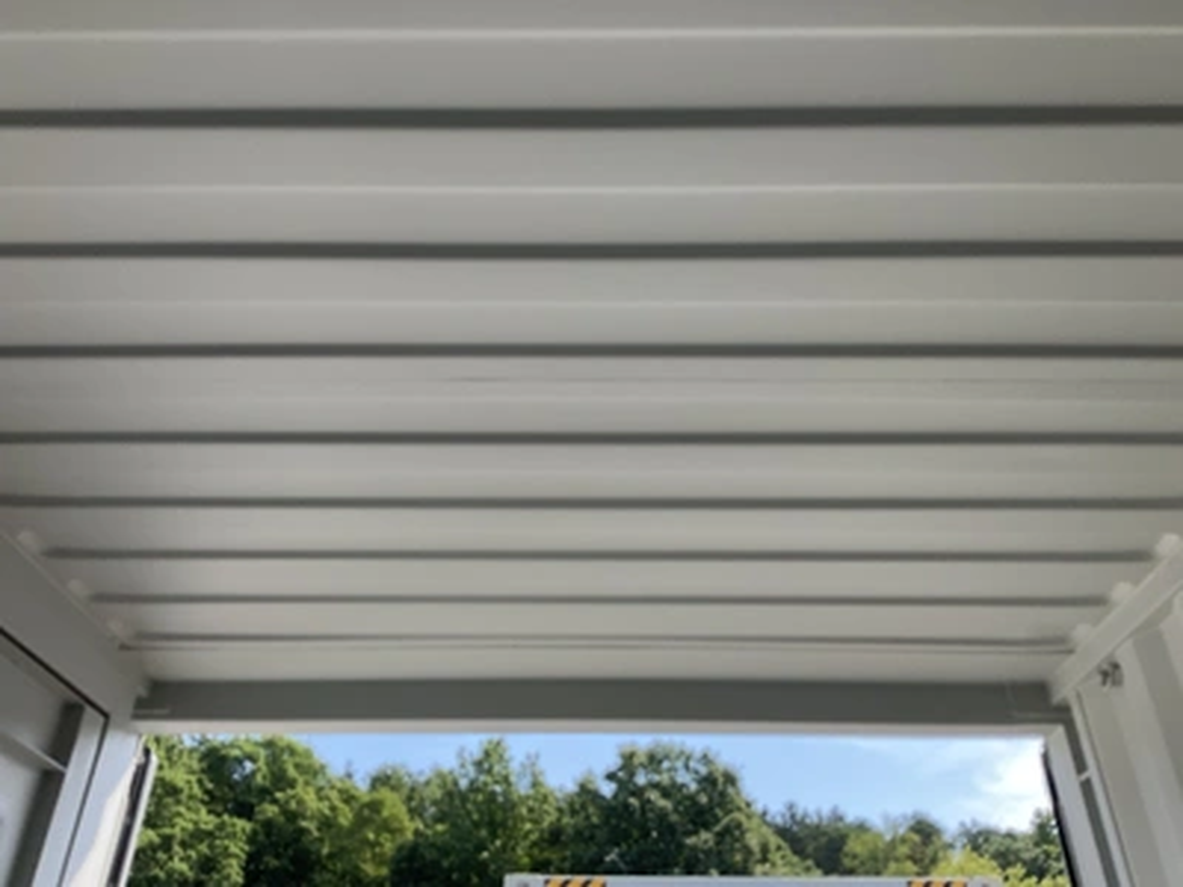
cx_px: 592
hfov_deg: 61.7
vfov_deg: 48.2
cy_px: 444
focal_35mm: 29
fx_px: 991
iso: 25
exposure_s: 1/389
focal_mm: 3
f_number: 1.8
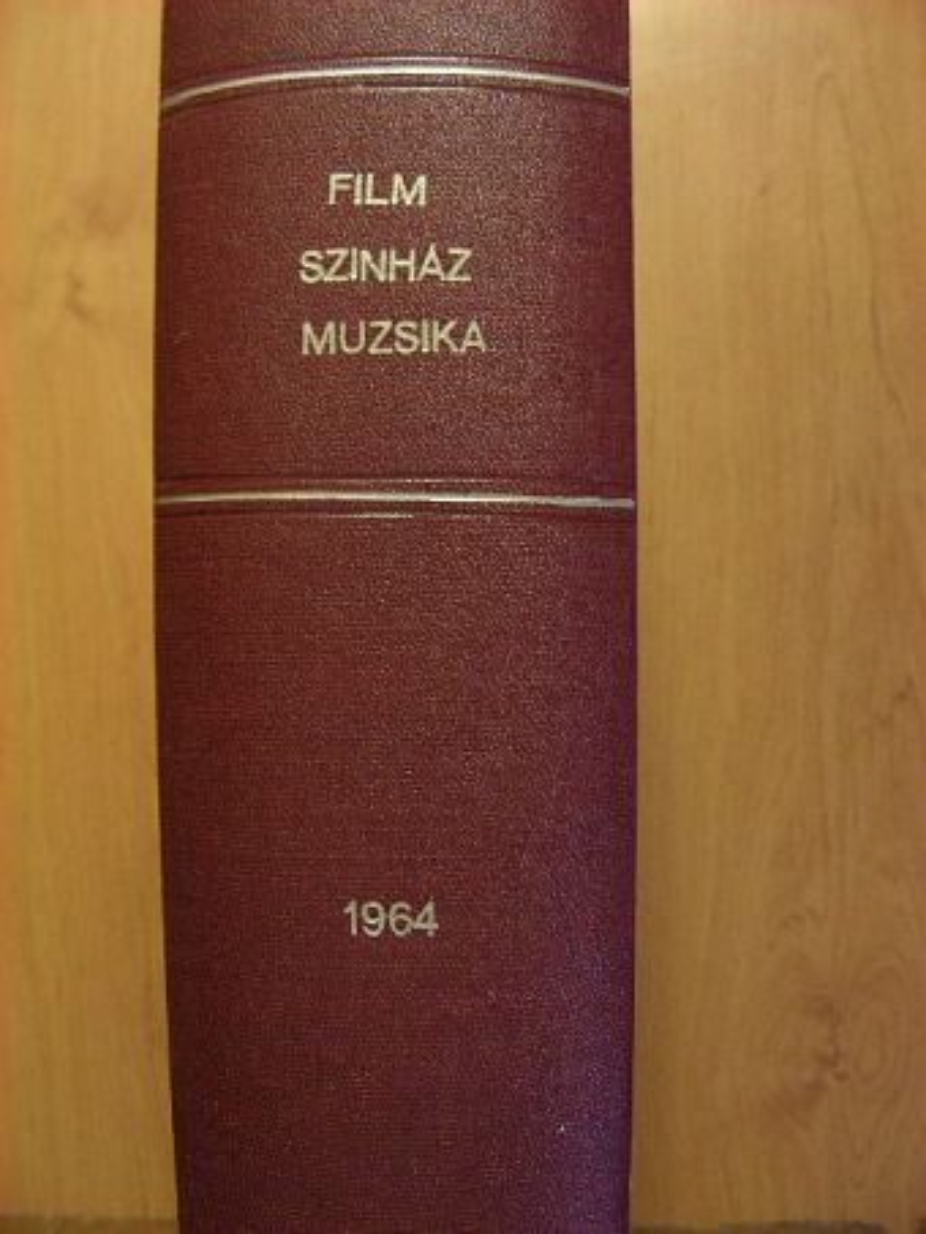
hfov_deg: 37.7
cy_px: 617
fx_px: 1355
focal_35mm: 38
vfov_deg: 49.0
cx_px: 463
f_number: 3.5
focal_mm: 6.3
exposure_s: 1/30
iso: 110
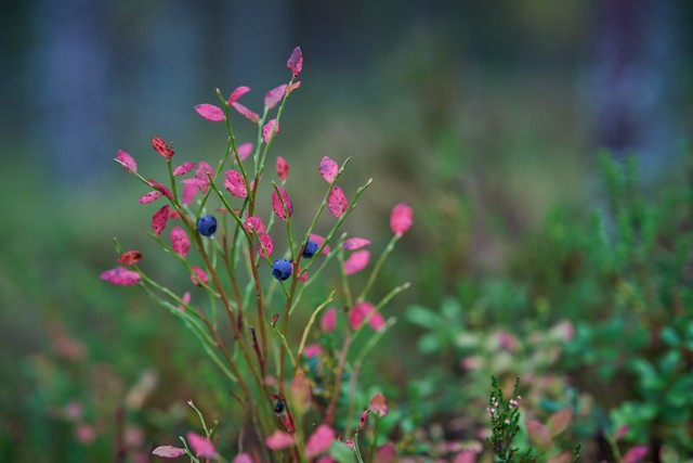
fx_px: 1637
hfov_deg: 23.9
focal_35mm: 85
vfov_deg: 16.1
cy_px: 232
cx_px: 346
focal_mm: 85
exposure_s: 1/250
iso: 100
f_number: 2
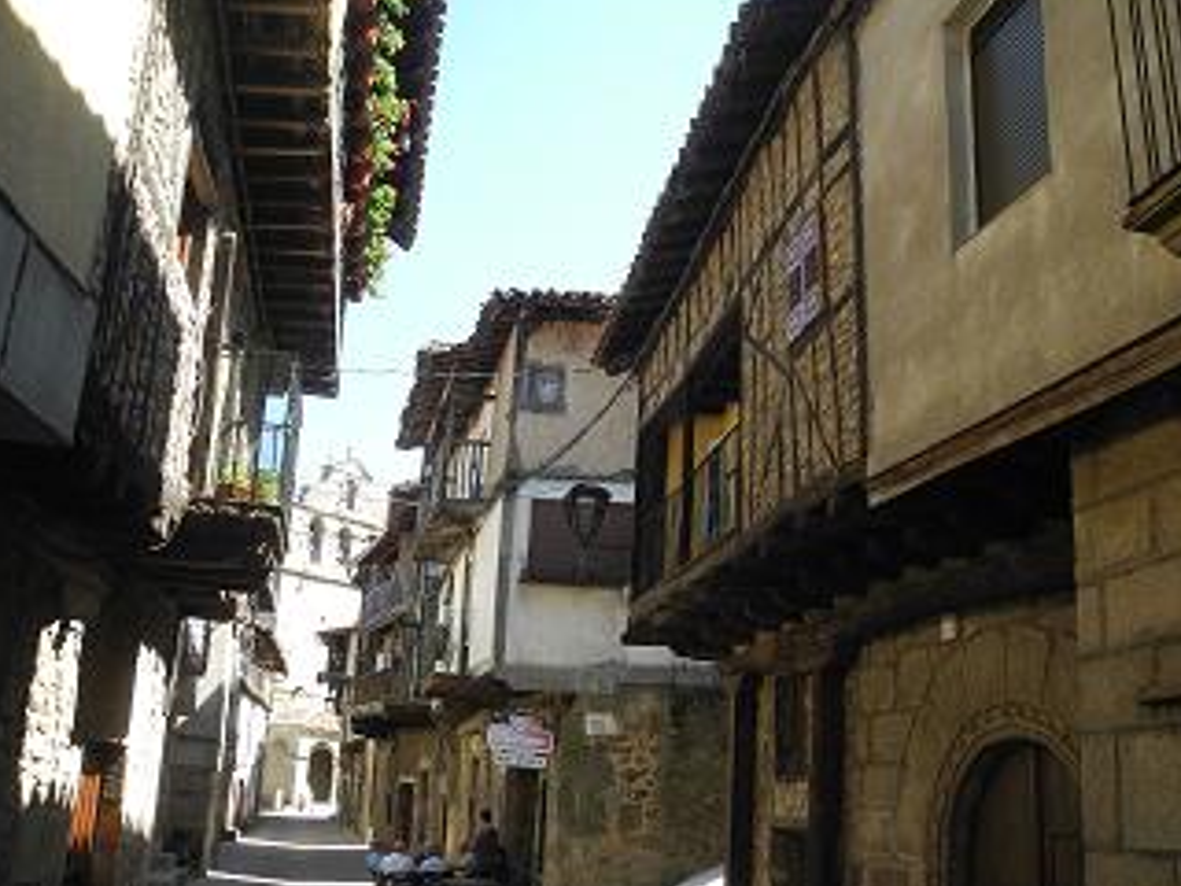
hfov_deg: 52.6
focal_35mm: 35
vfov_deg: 40.6
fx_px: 1194
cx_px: 631
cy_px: 521
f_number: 2.8
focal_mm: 6
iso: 100
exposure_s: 1/320
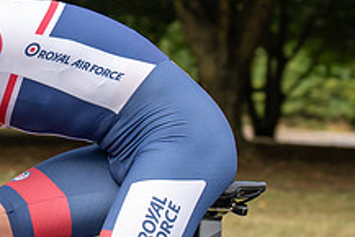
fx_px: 3148
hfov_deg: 6.4
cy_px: 116
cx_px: -88
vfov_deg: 4.3
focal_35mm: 319
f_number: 4
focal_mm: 70
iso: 400
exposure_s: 1/1000
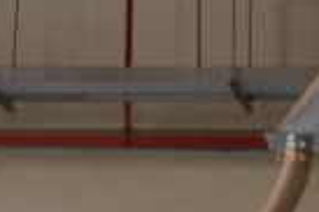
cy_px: 559
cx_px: 473
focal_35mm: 202
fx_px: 1788
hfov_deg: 9.9
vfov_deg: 6.4
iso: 400
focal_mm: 18
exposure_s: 1/60
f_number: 4
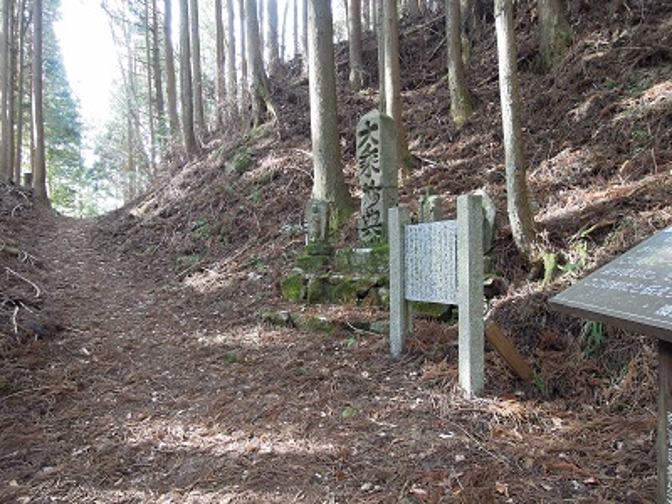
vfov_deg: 56.8
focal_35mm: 24
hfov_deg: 71.6
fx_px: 466
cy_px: 252
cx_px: 336
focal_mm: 4.3
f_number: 2.8
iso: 160
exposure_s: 1/30
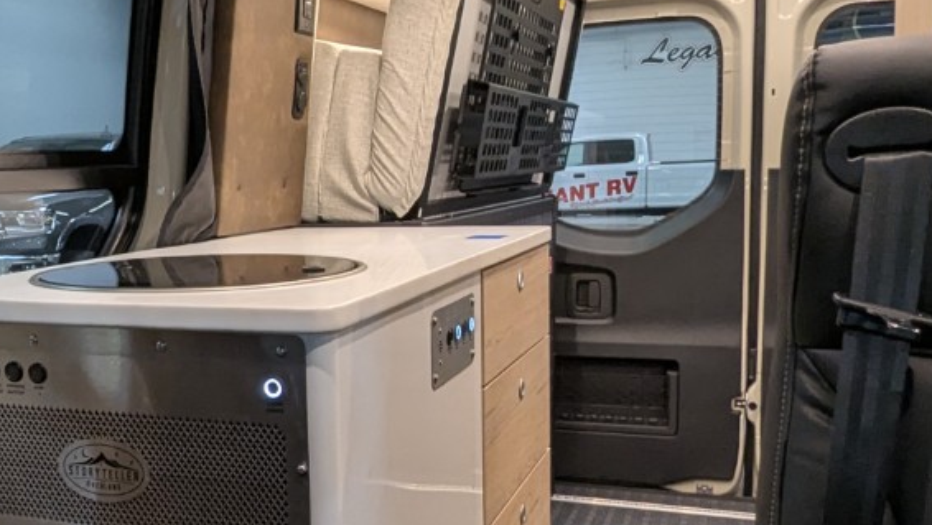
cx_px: 279
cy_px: 285
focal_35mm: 43
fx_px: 1063
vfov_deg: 27.7
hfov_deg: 46.3
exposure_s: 1/23.8
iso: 224
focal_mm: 2.35
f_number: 2.2
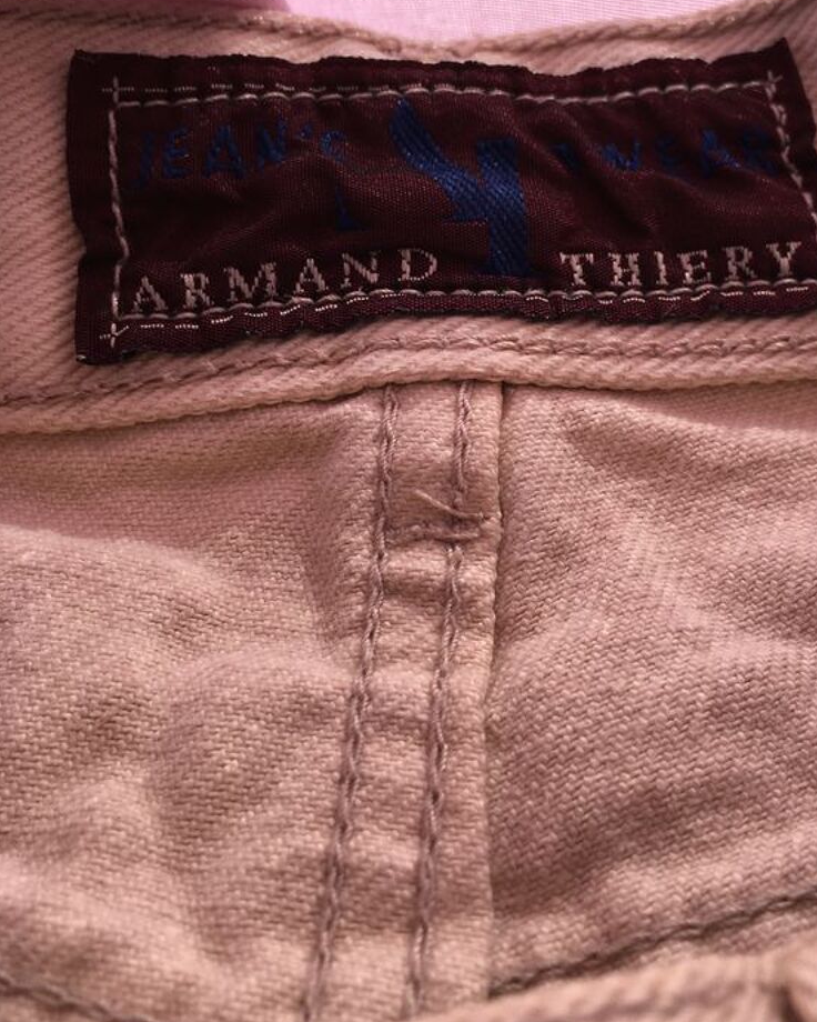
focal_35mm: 41
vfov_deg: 44.2
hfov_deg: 36.2
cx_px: 535
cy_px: 350
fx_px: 1239
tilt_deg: -52.0
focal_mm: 4.15
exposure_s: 1/630
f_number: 2.2
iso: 25
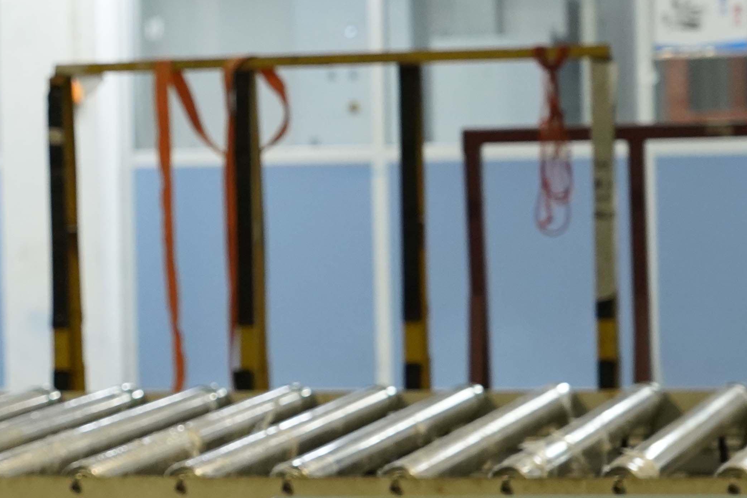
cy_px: 297
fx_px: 3879
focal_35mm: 187
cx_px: -155
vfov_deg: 7.3
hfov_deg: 10.8
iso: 4000
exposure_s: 1/100
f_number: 5.6
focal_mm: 65
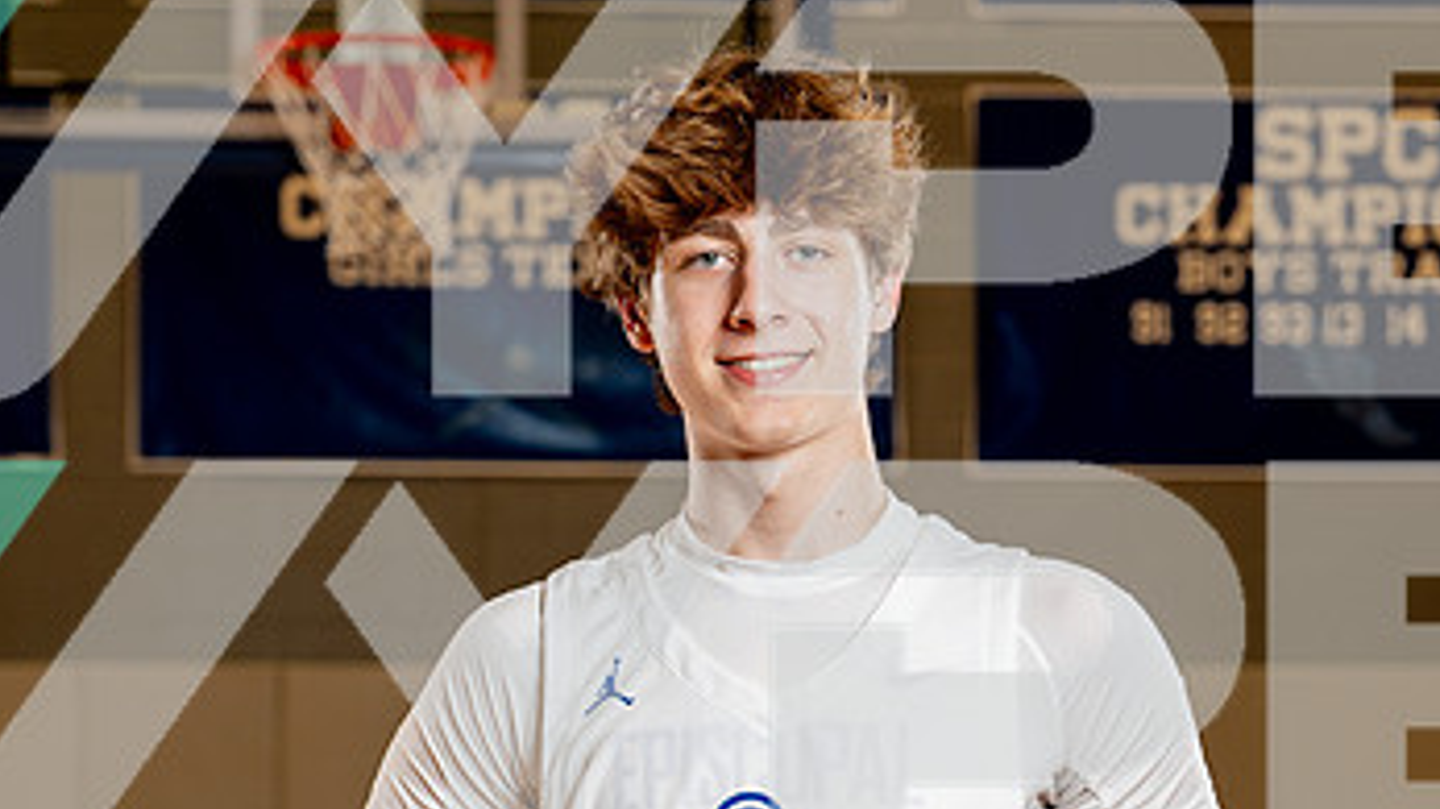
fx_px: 4352
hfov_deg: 18.8
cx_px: 689
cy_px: 682
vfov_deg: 10.6
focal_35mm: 114
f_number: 4
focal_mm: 65
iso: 250
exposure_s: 1/250
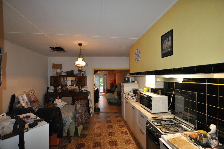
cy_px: 74
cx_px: 112
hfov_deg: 100.5
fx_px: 93
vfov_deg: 77.2
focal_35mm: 15
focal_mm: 10
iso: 800
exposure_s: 1/60
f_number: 3.5
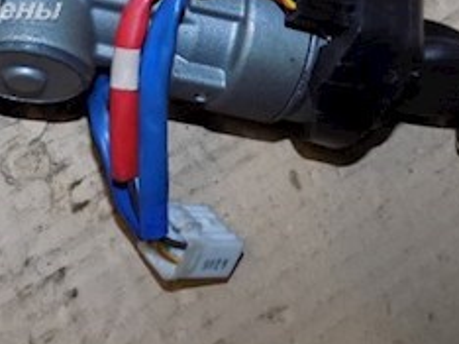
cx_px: -16
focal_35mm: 63
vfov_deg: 21.8
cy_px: -47
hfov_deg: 28.6
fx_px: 835
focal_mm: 4
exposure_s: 1/30
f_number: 3.1
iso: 200
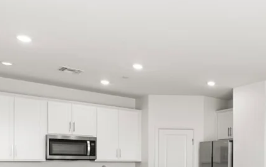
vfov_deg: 28.7
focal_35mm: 42
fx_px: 305
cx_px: 279
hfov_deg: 40.1
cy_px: 165
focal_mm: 17
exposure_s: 1/30
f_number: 8
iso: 500
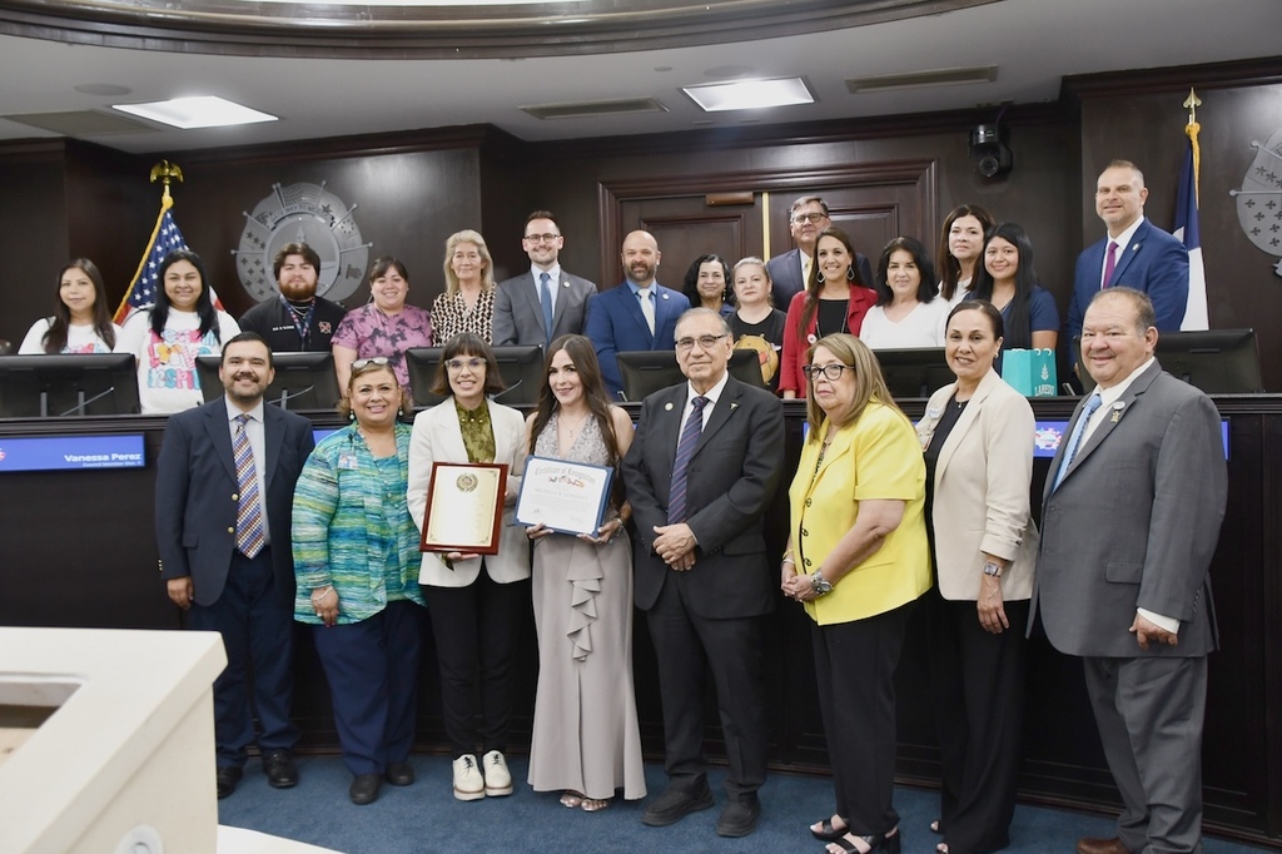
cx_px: 641
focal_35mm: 33
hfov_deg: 57.2
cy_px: 427
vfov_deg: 39.9
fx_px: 1175
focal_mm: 22
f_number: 3.5
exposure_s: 1/125
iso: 1000
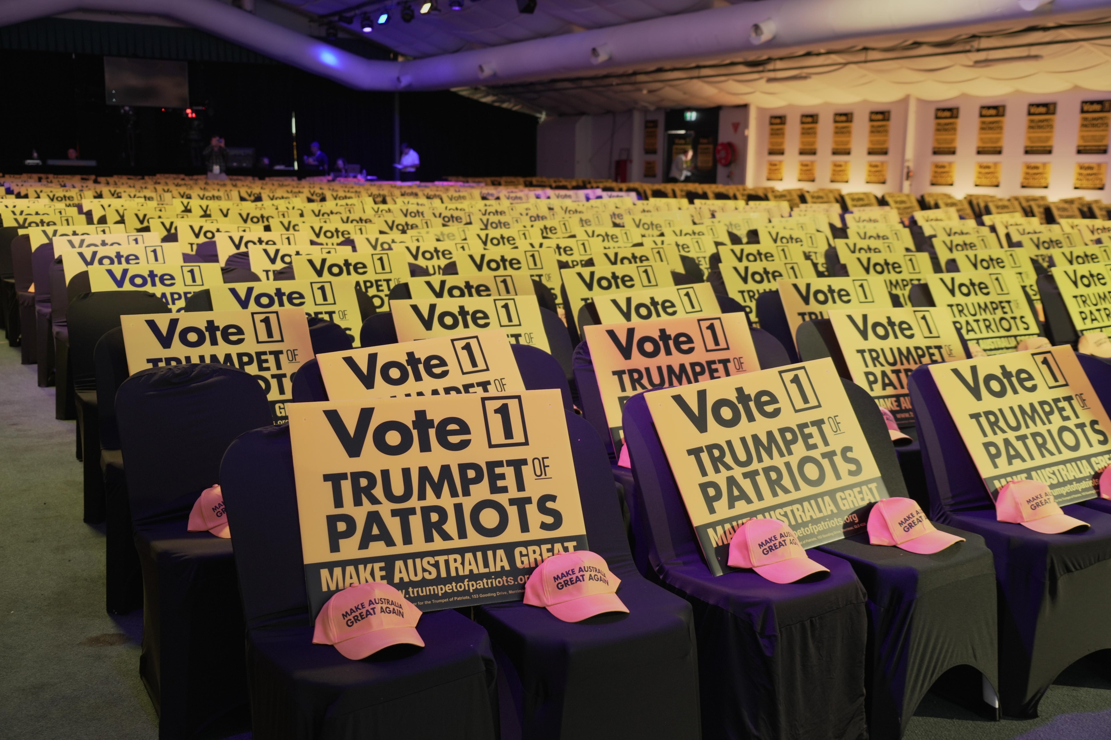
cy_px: 370
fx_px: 1142
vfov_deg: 35.9
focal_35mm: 37
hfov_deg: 51.9
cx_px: 556
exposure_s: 1/40
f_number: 4
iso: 500
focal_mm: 37
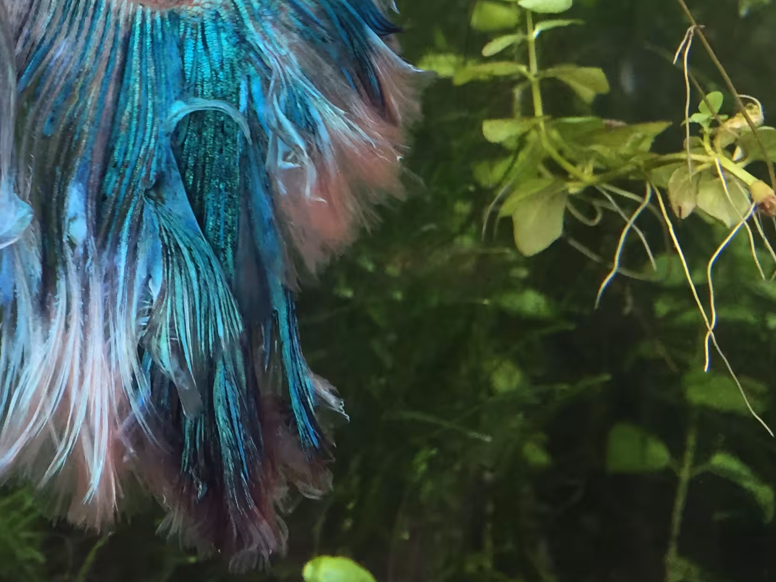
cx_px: 97
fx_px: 1278
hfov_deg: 32.3
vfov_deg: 24.8
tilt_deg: -9.0
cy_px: 47
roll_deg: -2.5
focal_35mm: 57
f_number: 2.2
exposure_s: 1/30
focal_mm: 4.15
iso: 100
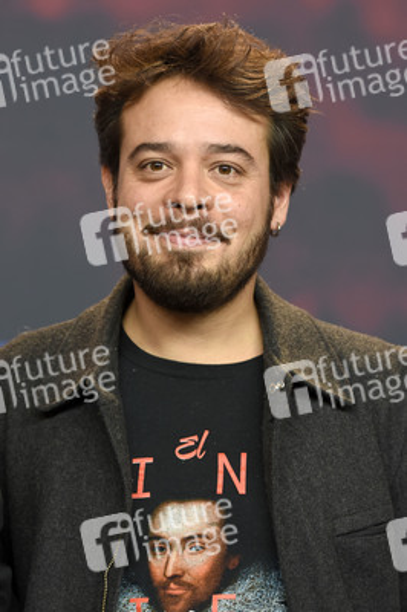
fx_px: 2548
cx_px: 204
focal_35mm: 150
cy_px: 306
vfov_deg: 13.7
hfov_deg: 9.1
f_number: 3.5
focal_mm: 100
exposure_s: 1/250
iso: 640
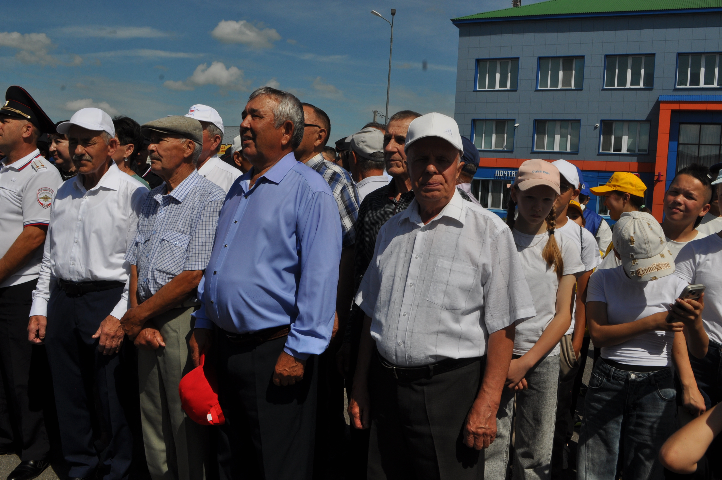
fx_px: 661
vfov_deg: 39.9
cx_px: 361
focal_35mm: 33
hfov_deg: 57.3
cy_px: 240
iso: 200
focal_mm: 22
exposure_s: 1/500
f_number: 11
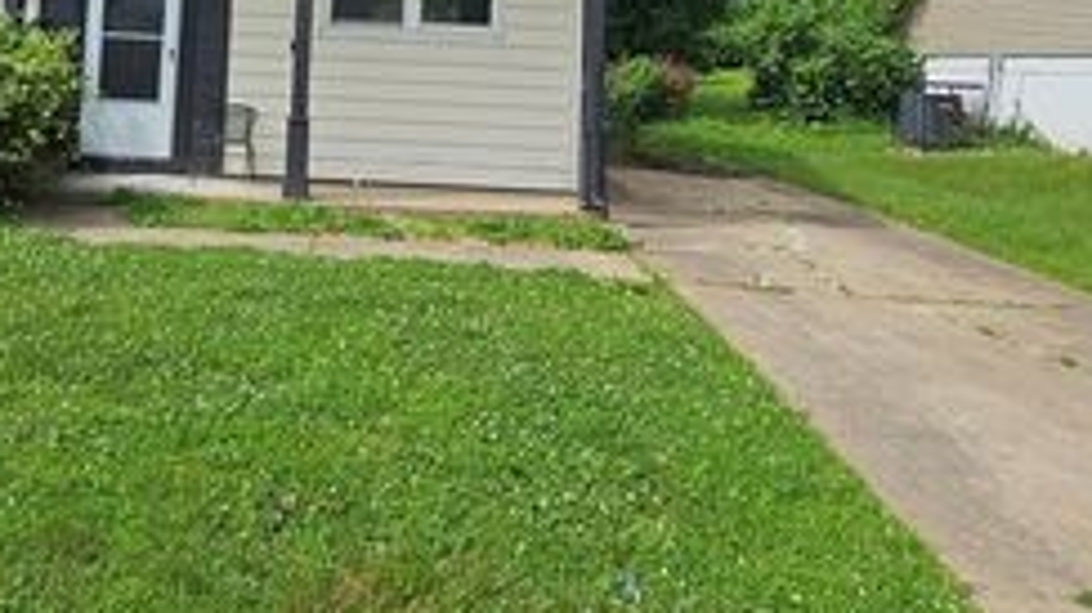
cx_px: 389
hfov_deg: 64.8
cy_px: -43
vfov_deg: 35.1
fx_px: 839
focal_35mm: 29
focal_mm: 2.2
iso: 50
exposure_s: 1/2359
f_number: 2.2
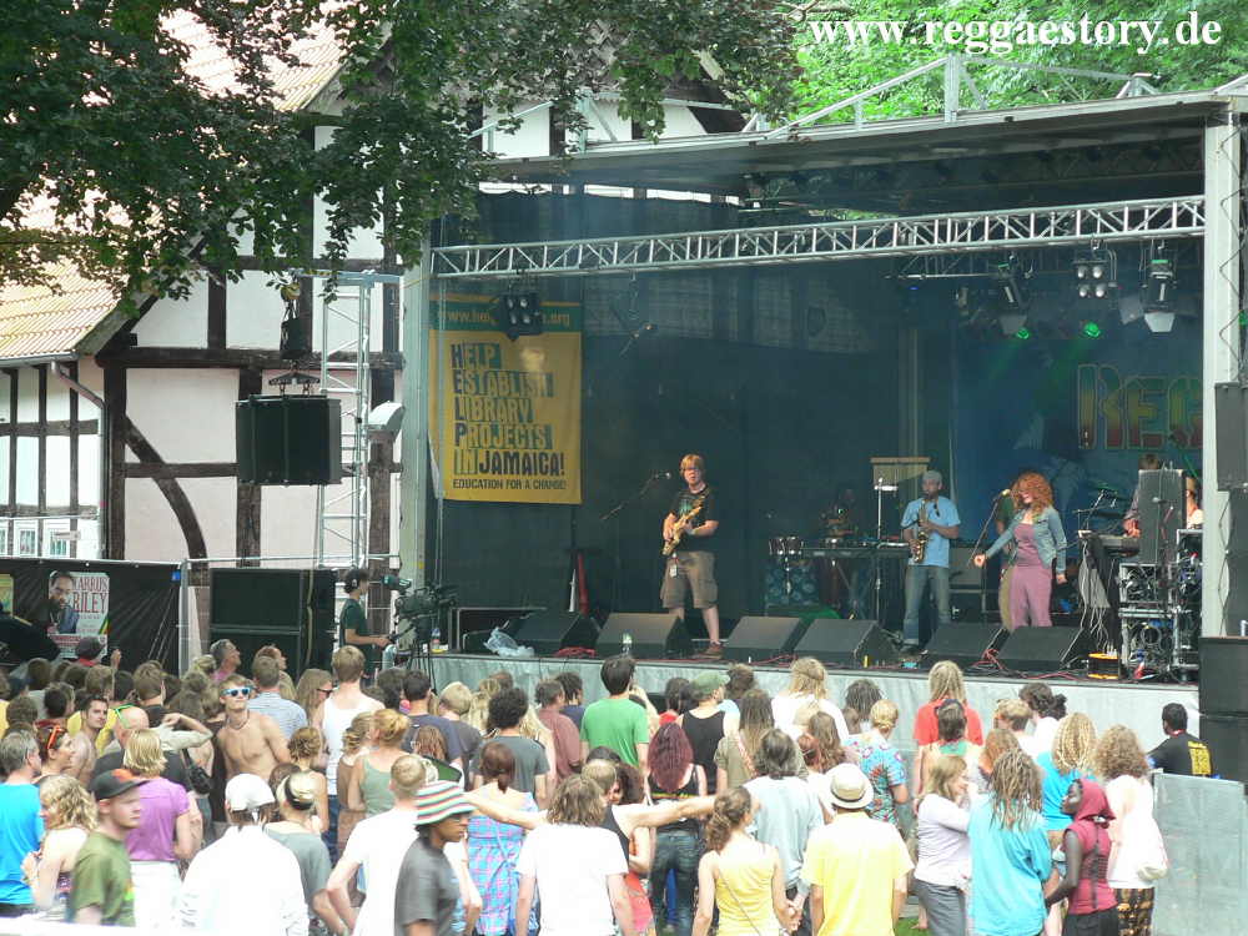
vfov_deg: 13.1
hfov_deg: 17.4
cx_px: 624
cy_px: 468
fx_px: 4074
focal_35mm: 113
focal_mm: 19.5
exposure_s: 1/30
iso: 100
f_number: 3.2
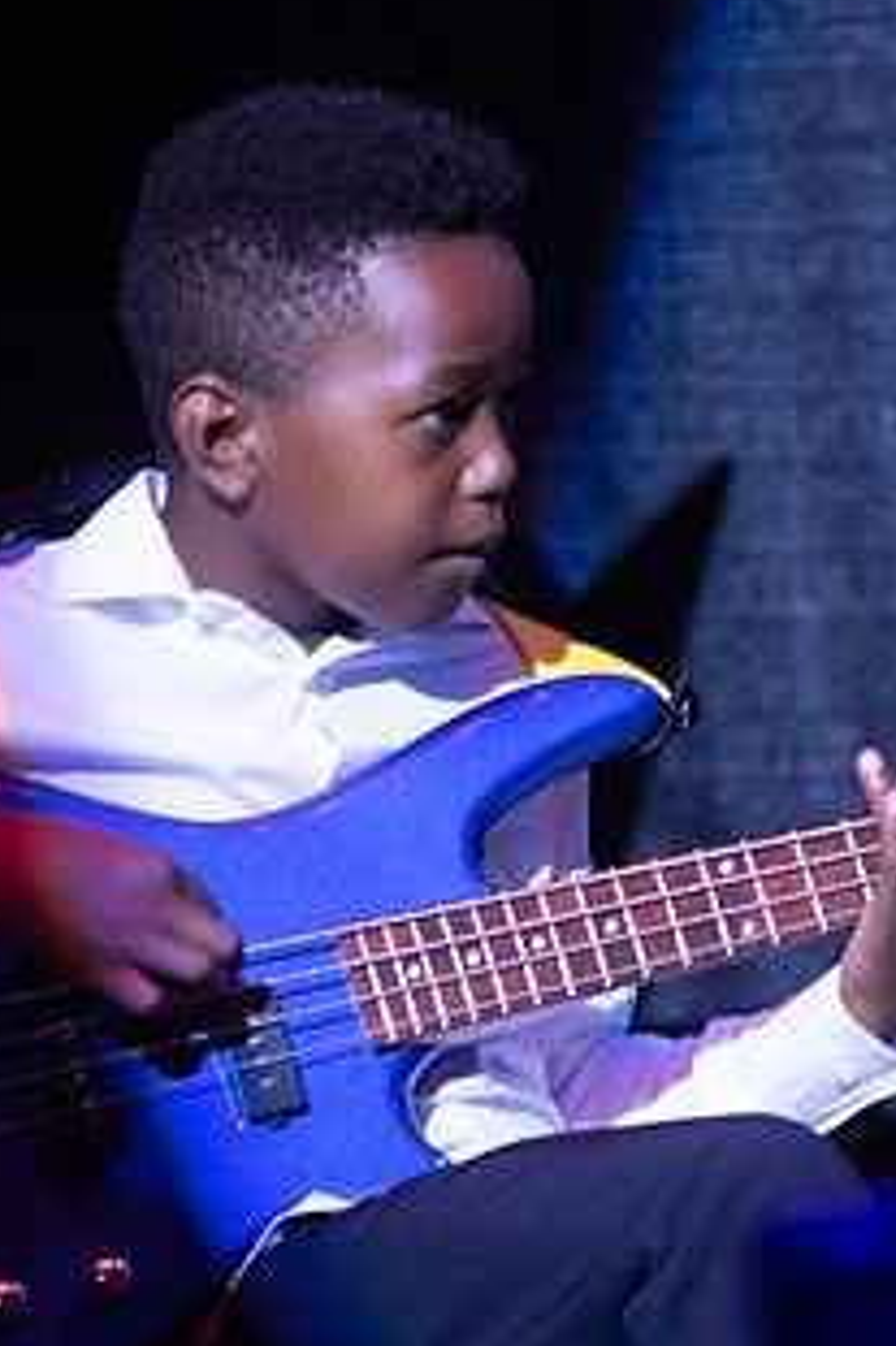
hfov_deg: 3.7
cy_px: 697
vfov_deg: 5.6
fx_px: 13790
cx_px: 545
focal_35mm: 369
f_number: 2.8
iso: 3200
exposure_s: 1/160
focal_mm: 170
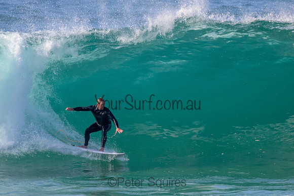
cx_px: 120
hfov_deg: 1.9
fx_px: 8928
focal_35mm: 1093
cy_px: 97
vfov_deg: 1.3
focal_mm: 800
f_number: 11
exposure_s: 1/2000
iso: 2000
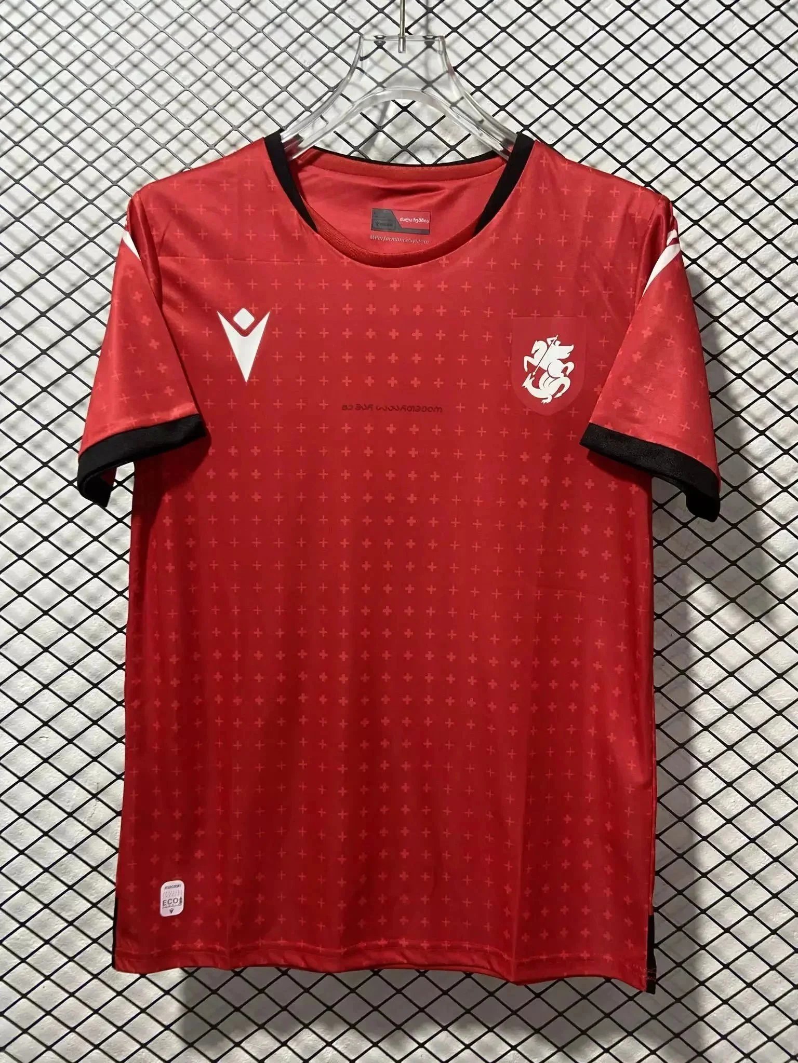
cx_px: 399
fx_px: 799
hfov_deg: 53.1
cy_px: 532
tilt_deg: -6.5
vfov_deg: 67.3
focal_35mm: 26
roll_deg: -0.5
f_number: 1.8
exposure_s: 1/50
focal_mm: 4.25
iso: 125
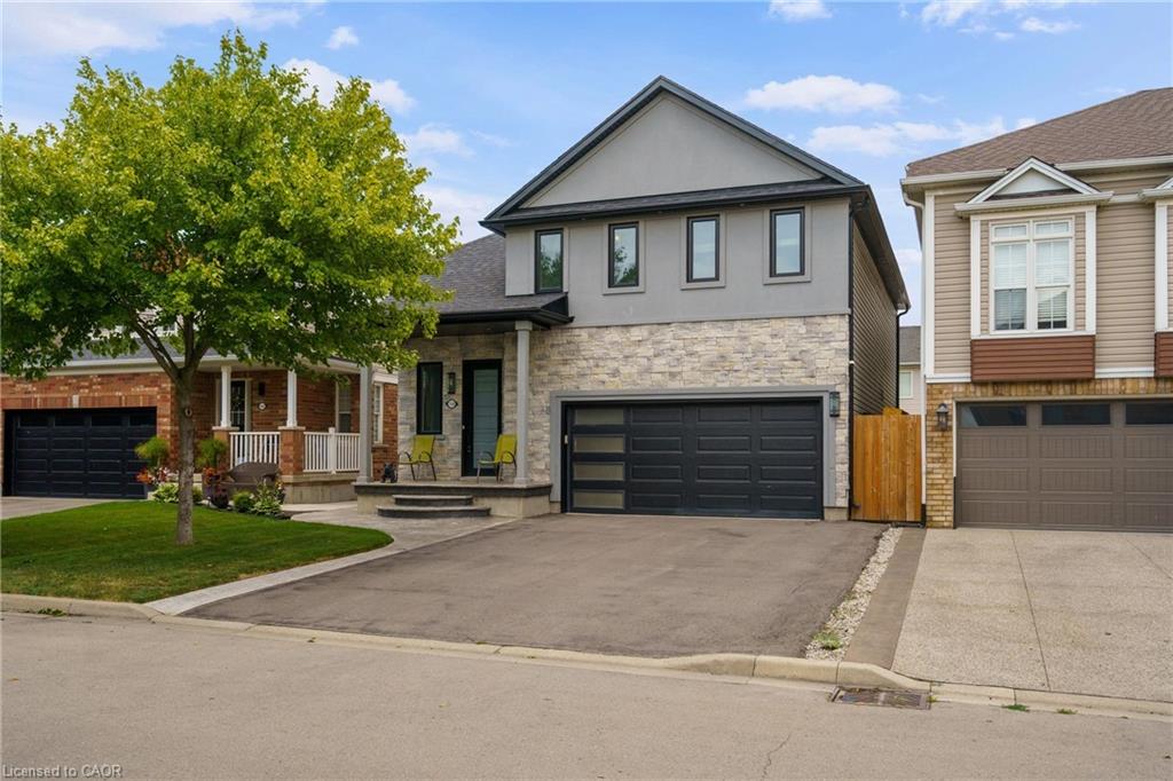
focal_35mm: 29
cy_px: 390
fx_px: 945
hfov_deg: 63.7
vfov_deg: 44.9
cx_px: 586
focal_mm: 29
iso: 320
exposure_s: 1/250
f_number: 9
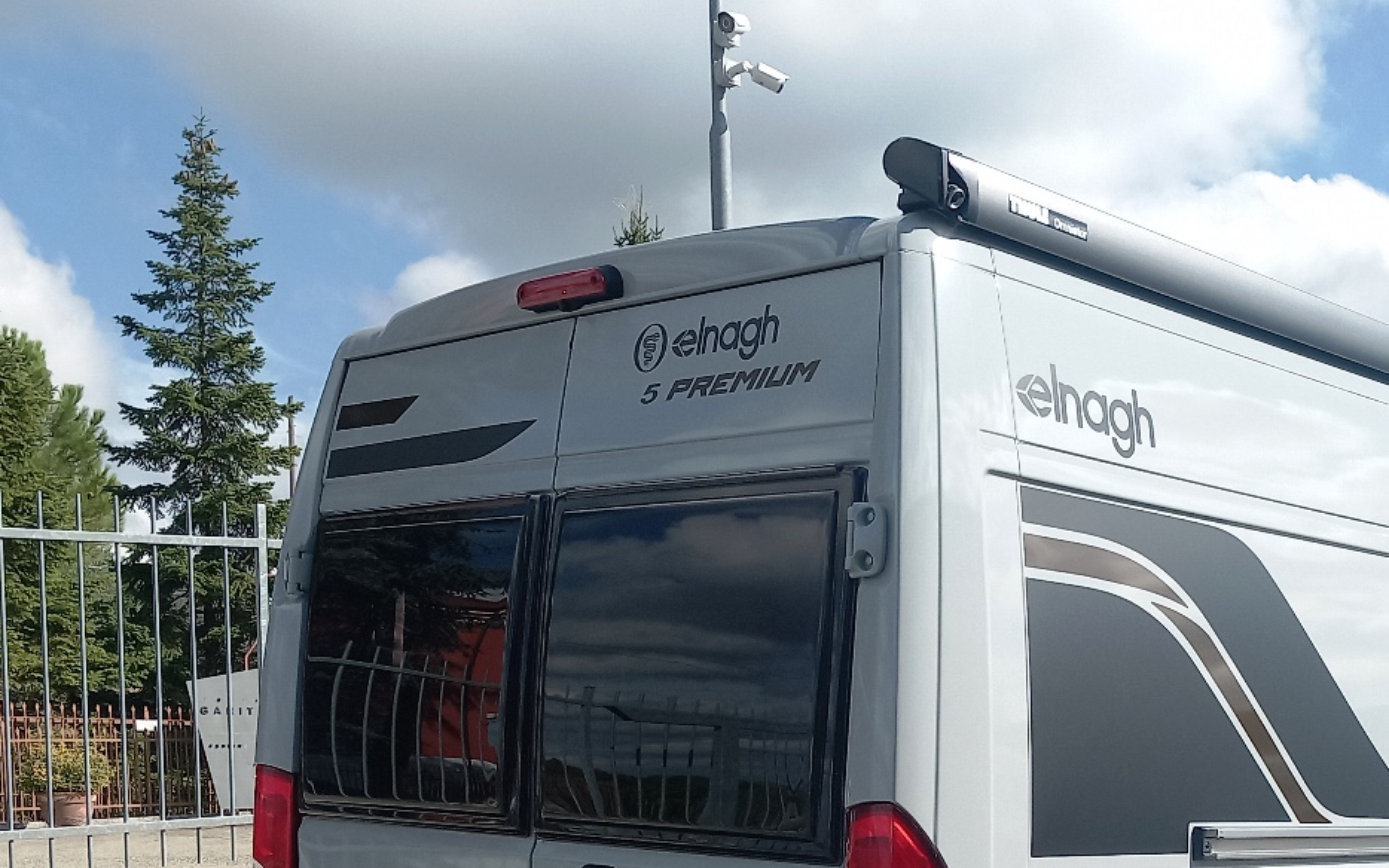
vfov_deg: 24.7
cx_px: 1028
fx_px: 1893
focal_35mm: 50
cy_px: 852
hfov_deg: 39.3
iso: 20
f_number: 1.8
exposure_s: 1/526
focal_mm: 4
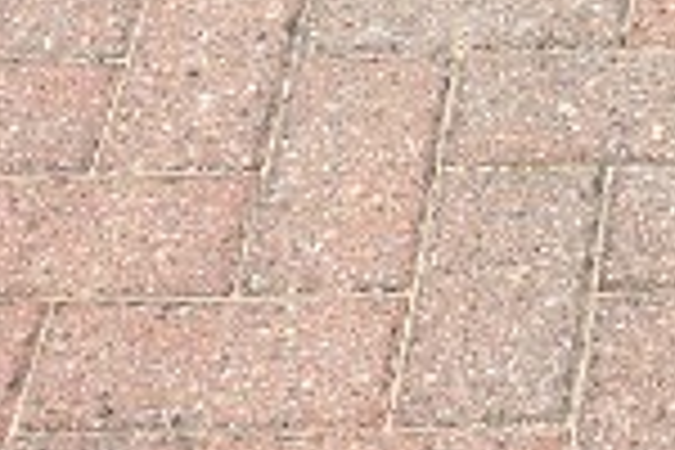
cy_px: -621
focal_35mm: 191
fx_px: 3581
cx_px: 954
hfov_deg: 10.5
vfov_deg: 6.8
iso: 20
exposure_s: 1/100
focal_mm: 6.3
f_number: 1.7
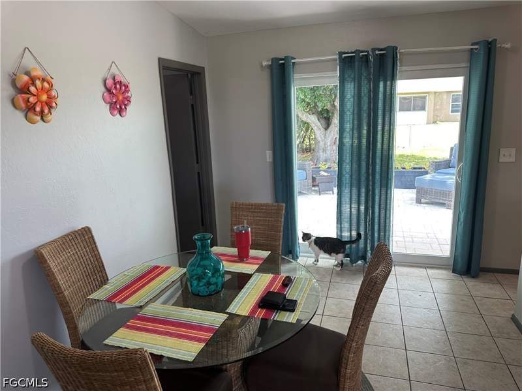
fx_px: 362
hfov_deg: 71.6
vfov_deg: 56.8
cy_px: 196
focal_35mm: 24
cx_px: 261
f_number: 1.78
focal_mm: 6.86
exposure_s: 1/120
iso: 100
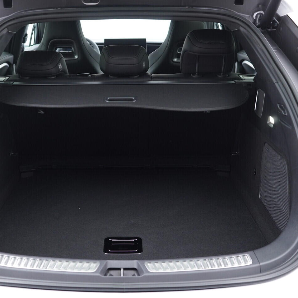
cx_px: 118
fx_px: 448
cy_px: 149
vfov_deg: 36.8
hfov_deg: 36.6
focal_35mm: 46
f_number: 2.8
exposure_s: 1/40
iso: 400
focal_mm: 24
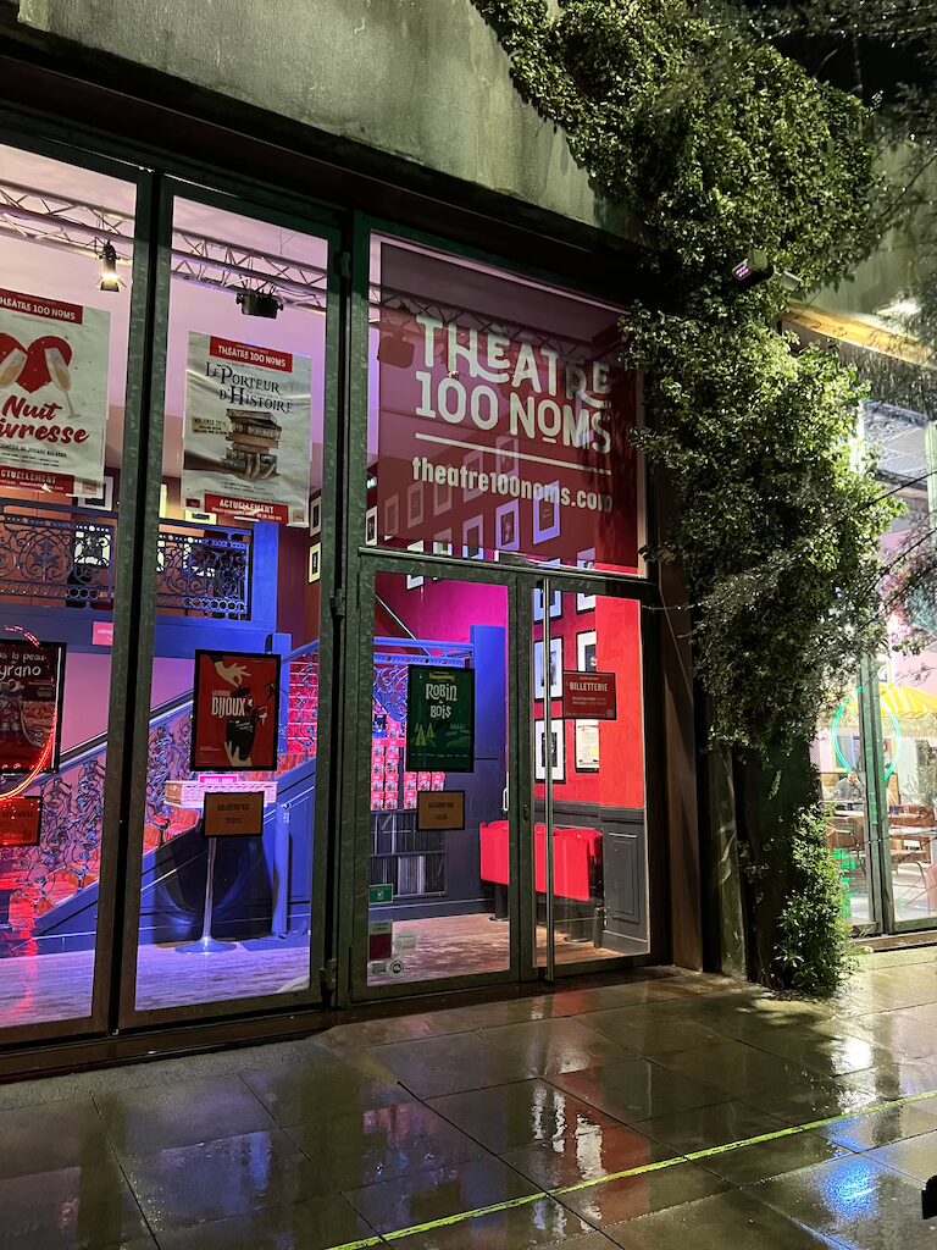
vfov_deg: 67.3
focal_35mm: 26
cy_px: 625
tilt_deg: +7.4
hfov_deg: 53.1
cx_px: 468
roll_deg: -1.9
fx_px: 938
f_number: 1.5
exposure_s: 1/33
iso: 640
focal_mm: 5.7
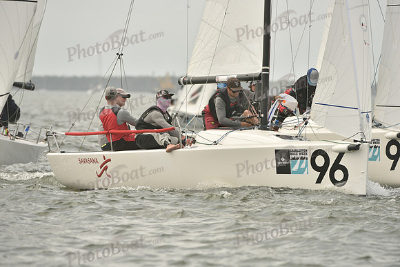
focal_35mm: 300
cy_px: 134
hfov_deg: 6.9
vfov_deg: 4.6
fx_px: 3334
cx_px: 200
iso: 320
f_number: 6.3
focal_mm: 300
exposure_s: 1/1250
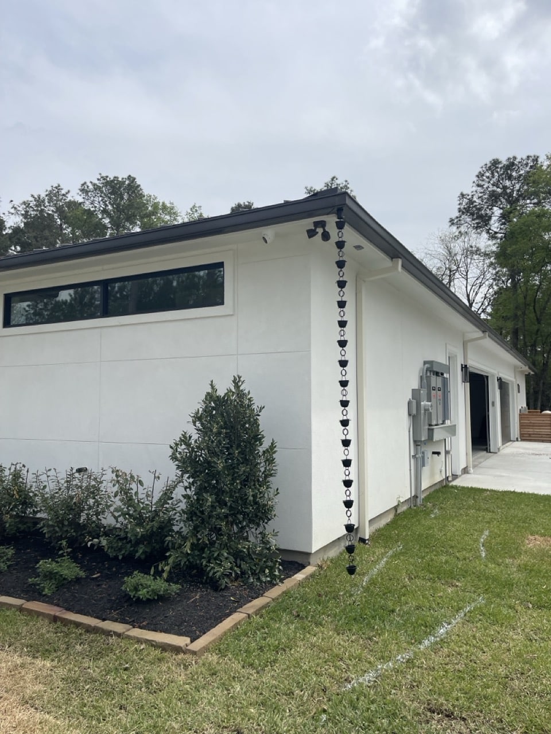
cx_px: 276
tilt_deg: +4.6
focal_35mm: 25
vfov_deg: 69.4
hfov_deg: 54.9
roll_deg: -0.6
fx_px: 531
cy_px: 367
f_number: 1.6
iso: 32
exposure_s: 1/4348
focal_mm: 5.1
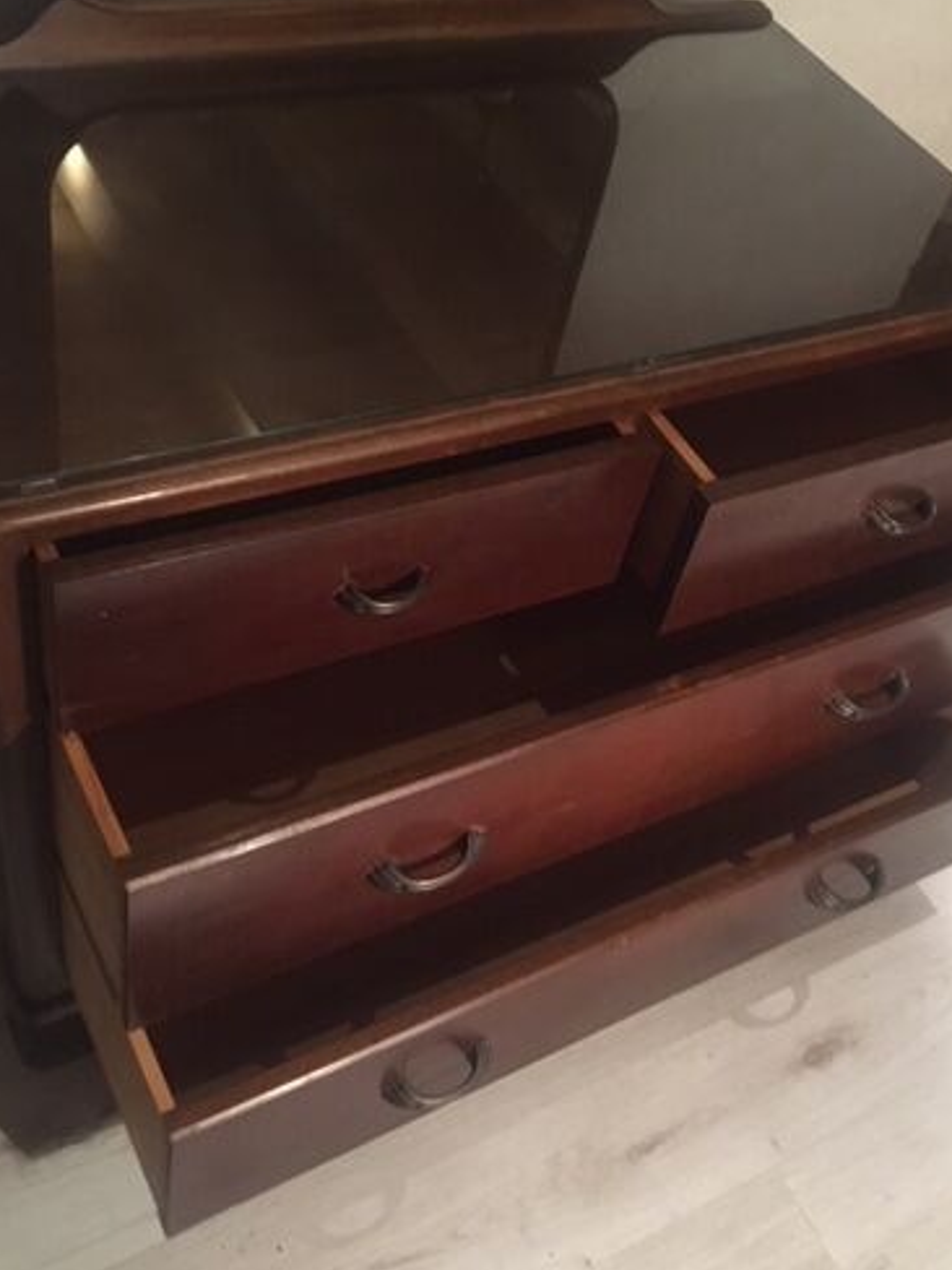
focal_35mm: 38
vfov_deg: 49.0
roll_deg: -18.1
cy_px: 625
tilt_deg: -44.9
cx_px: 562
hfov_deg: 37.6
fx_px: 1393
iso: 320
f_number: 2.2
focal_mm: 4.15
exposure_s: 1/17
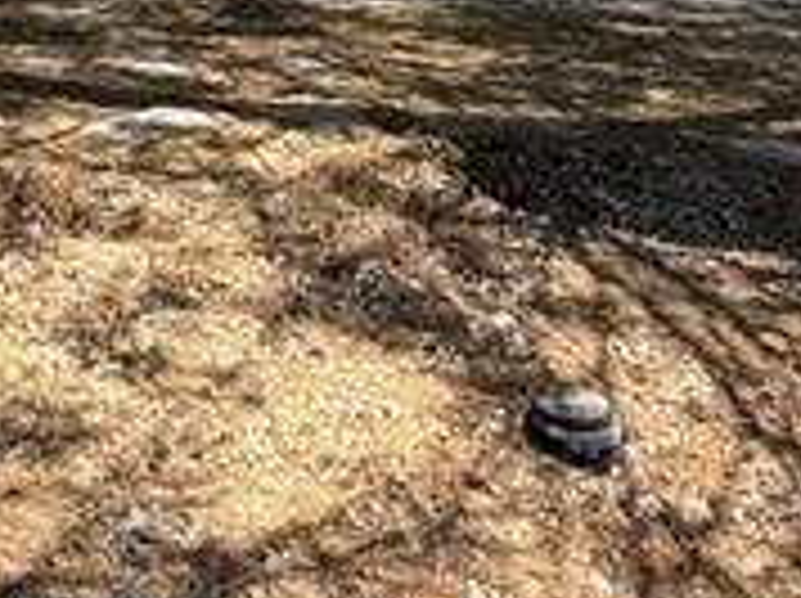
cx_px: 243
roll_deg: -0.9
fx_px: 1456
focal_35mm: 63
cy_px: -252
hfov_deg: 30.4
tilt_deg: +0.8
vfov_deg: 20.5
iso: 40
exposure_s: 1/535
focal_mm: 2.22
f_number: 2.2
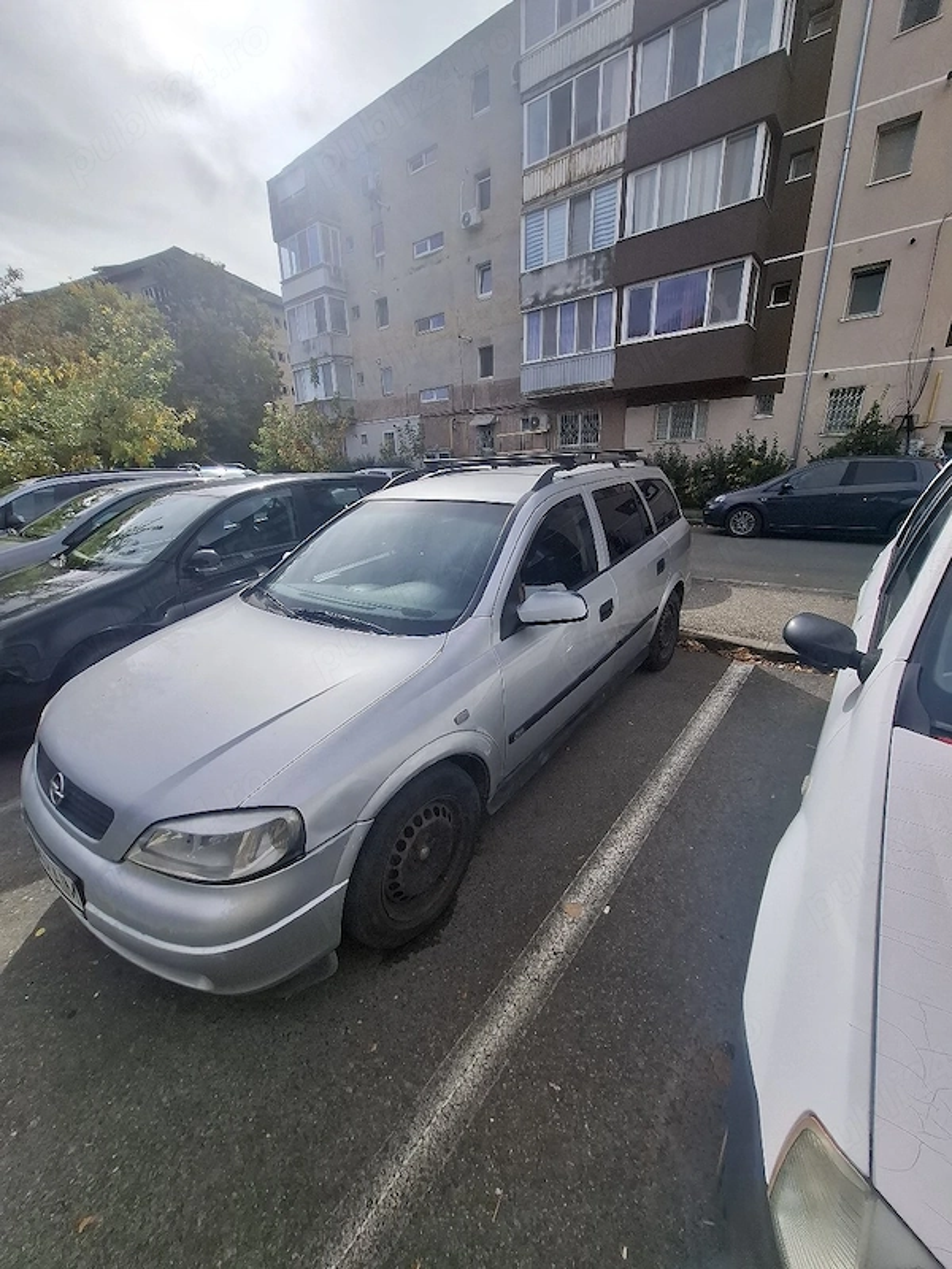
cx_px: 476
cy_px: 634
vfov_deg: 106.2
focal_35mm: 13
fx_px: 477
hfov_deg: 89.9
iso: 40
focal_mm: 1.74
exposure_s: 1/2000
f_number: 2.2
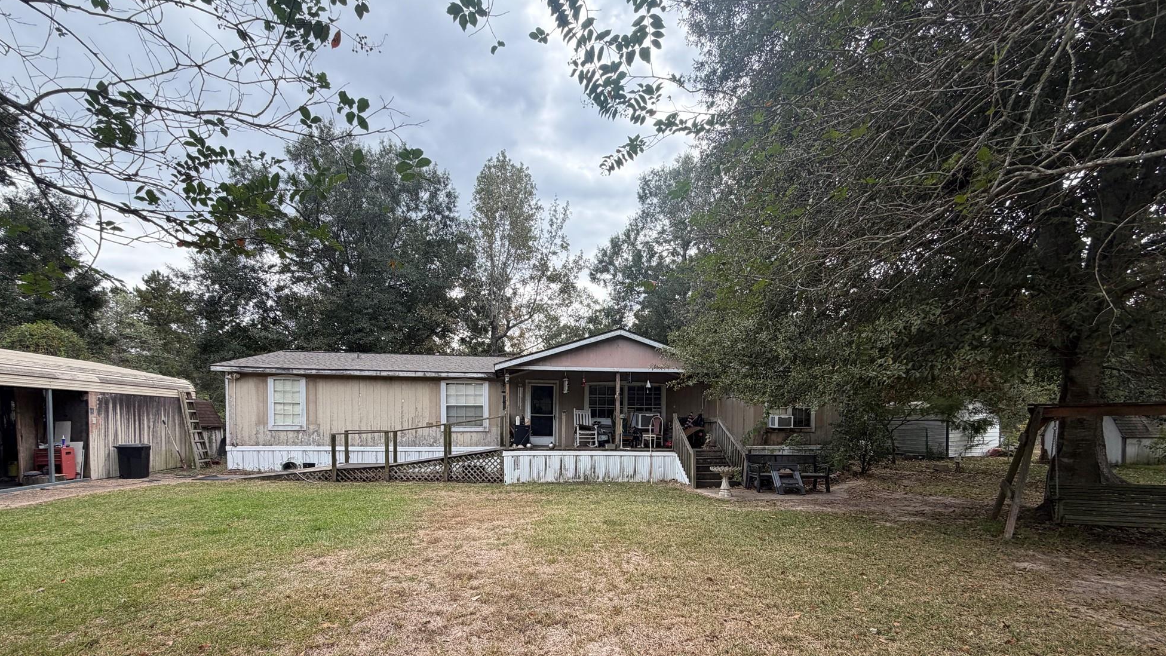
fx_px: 495
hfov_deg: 99.4
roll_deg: -0.2
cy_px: 434
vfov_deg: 65.4
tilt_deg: -2.7
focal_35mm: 16
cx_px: 572
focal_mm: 2.22
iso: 64
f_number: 2.2
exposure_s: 1/502
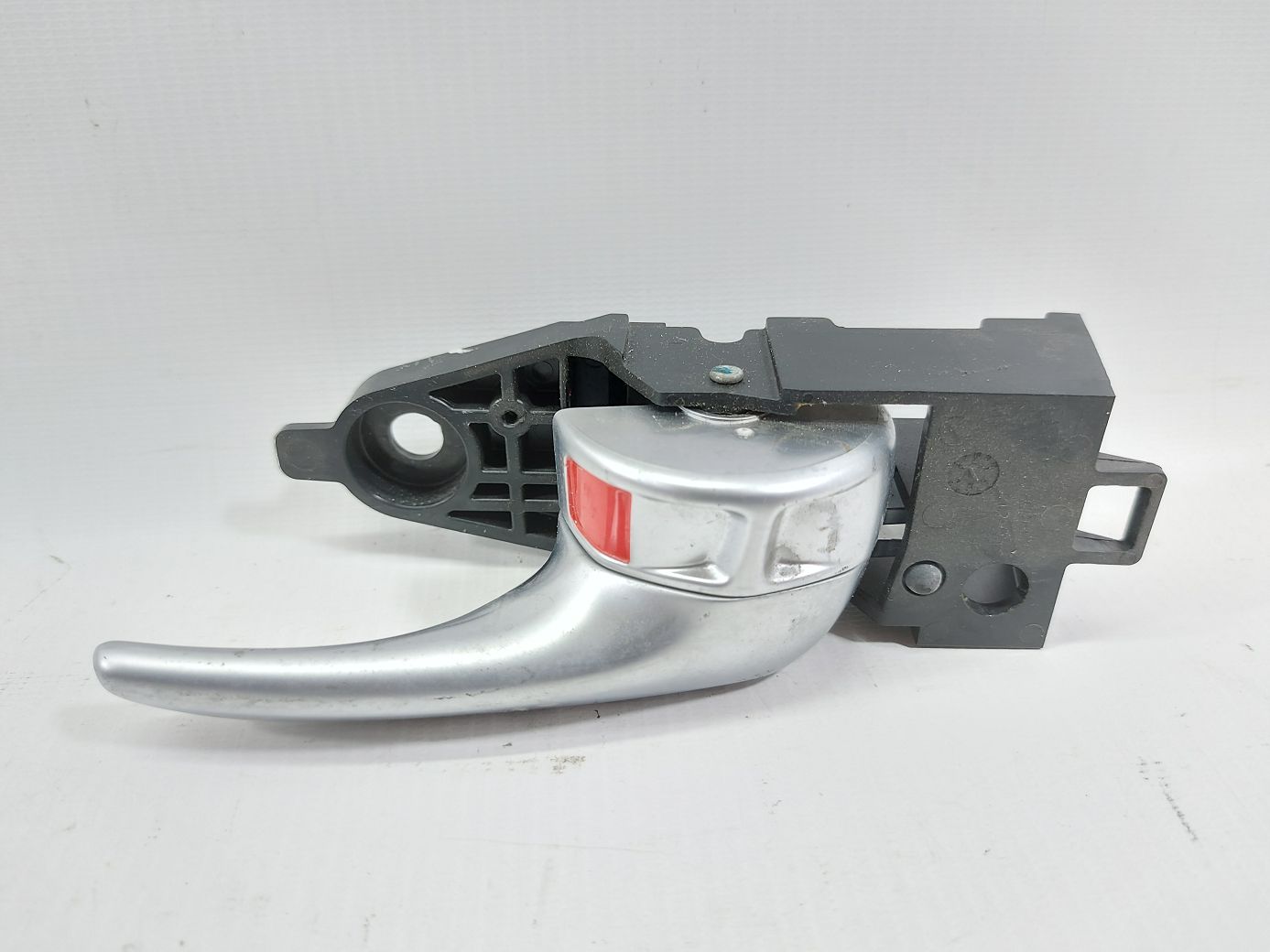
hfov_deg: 71.6
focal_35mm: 24
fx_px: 880
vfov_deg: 56.8
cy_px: 476
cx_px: 635
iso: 160
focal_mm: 5.23
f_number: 1.8
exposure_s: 1/50
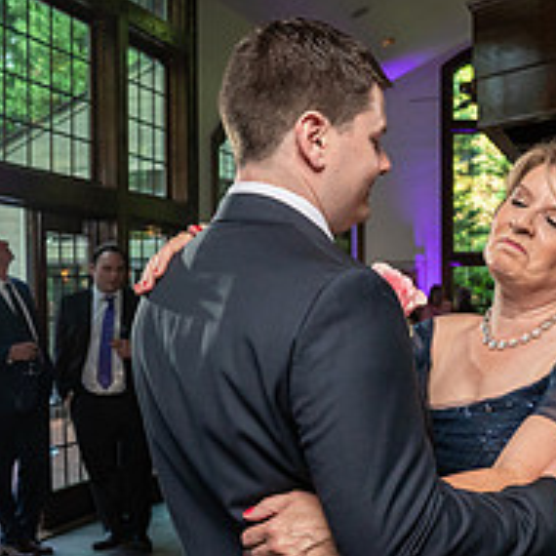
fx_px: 1181
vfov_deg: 26.2
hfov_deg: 25.9
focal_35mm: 65
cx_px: 462
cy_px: 399
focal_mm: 25
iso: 2000
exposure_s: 1/200
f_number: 5.6
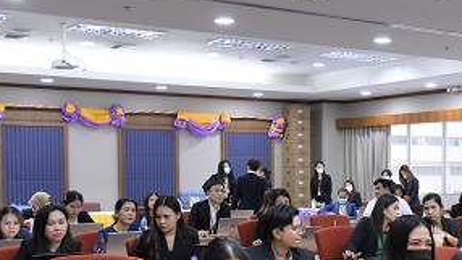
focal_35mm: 66
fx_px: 809
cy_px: 210
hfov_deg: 30.5
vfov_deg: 18.1
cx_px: 414
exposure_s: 1/60
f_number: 4.5
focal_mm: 30
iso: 1600
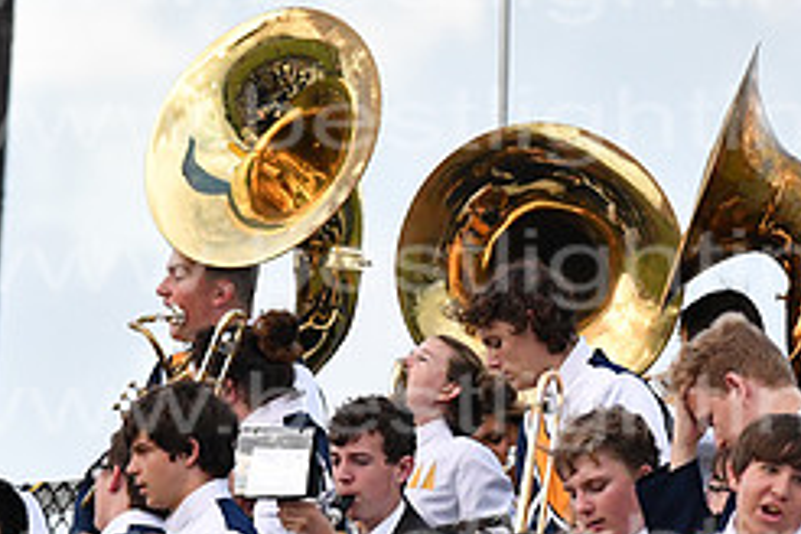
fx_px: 23605
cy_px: 340
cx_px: 681
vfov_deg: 1.3
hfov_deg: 1.9
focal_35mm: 1061
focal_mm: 300
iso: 3200
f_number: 5.6
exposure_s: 1/1250
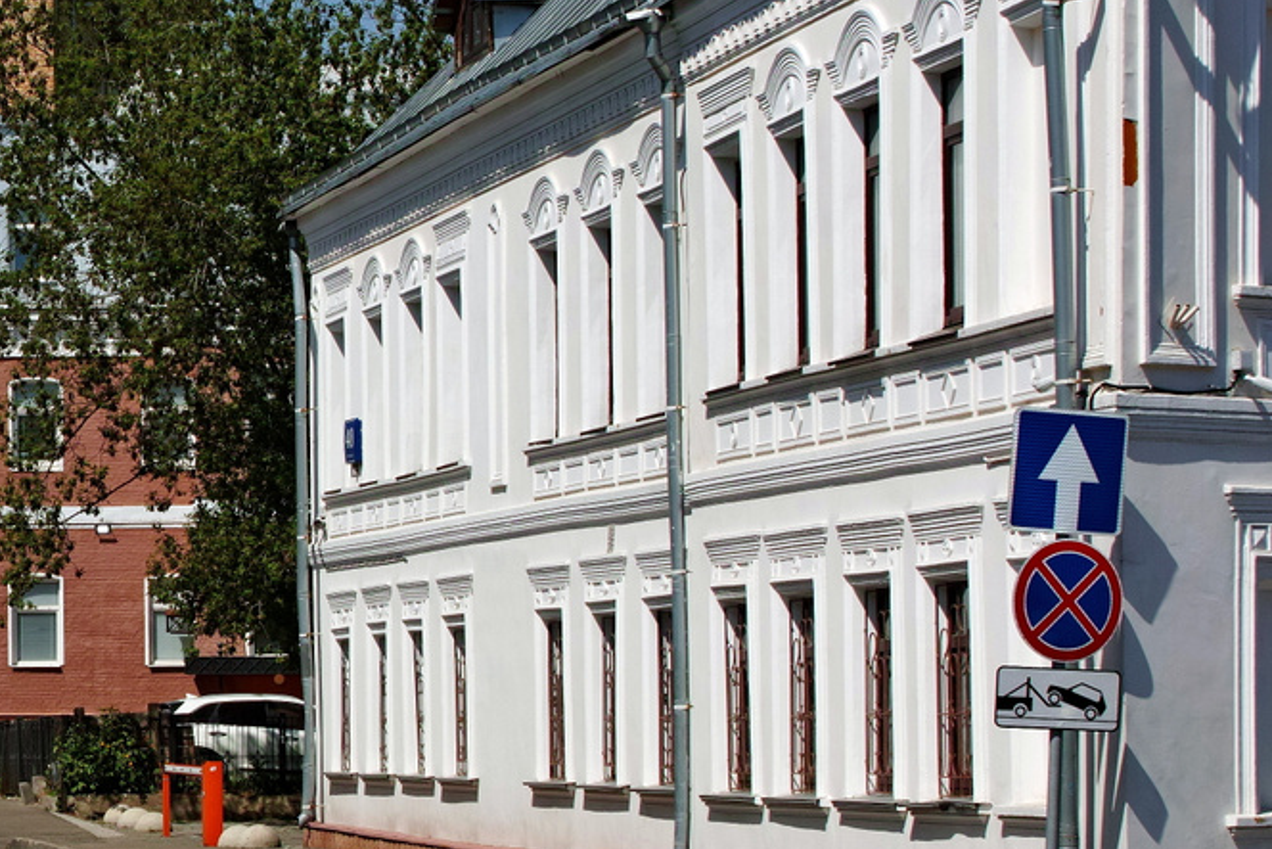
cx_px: -109
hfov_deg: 14.1
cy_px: 663
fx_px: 5031
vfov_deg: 9.6
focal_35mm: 142
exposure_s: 1/1000
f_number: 5.6
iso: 100
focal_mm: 35
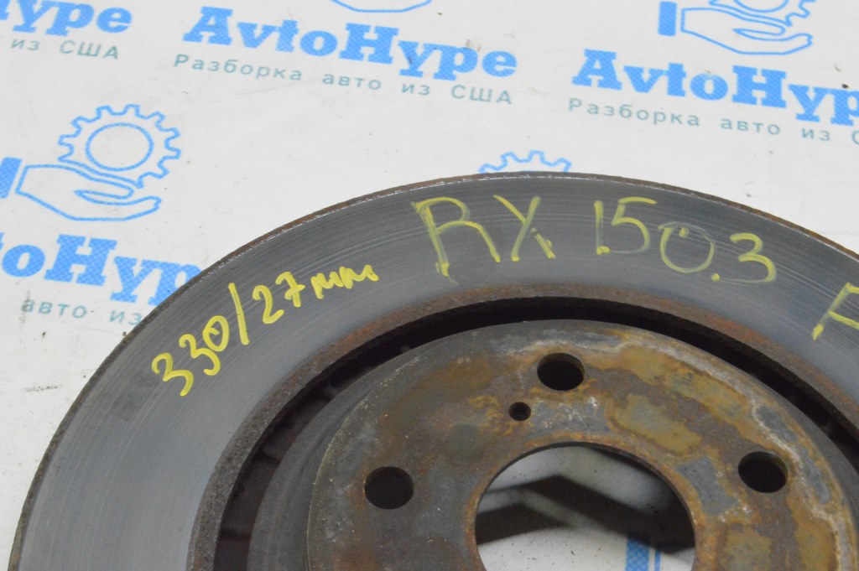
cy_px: 286
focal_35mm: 72
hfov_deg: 28.1
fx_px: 1717
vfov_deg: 18.9
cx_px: 430
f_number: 20
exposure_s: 1/15
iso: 6400
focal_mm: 48
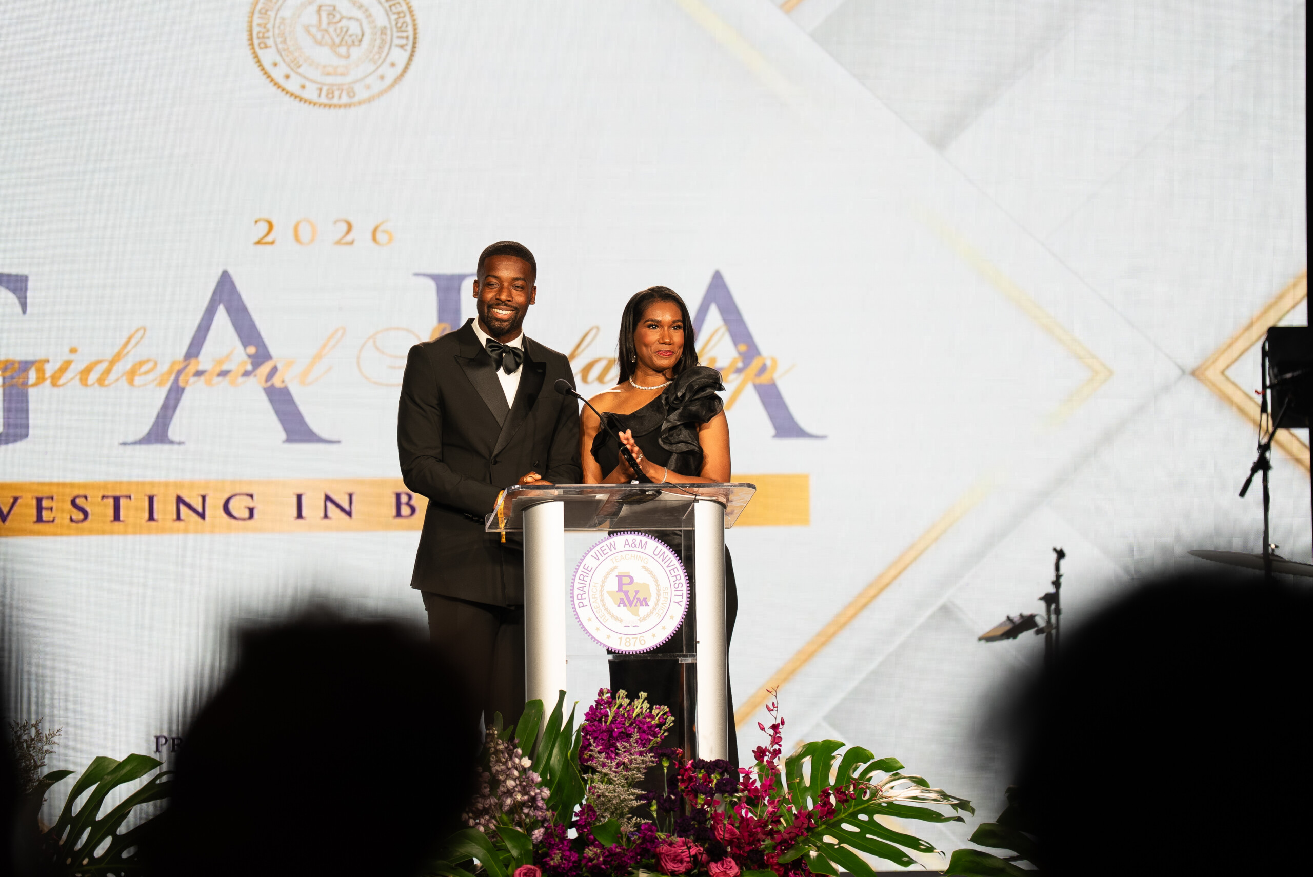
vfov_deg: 8.4
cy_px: 438
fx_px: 5948
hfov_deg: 12.6
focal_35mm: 163
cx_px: 656
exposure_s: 1/125
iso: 250
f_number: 2.8
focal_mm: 163
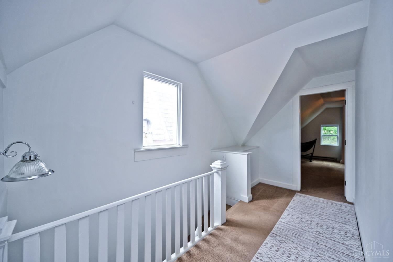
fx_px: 153
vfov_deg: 81.2
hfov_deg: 104.3
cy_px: 131
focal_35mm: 14
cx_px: 196
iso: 200
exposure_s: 1/80
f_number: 4.5
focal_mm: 14
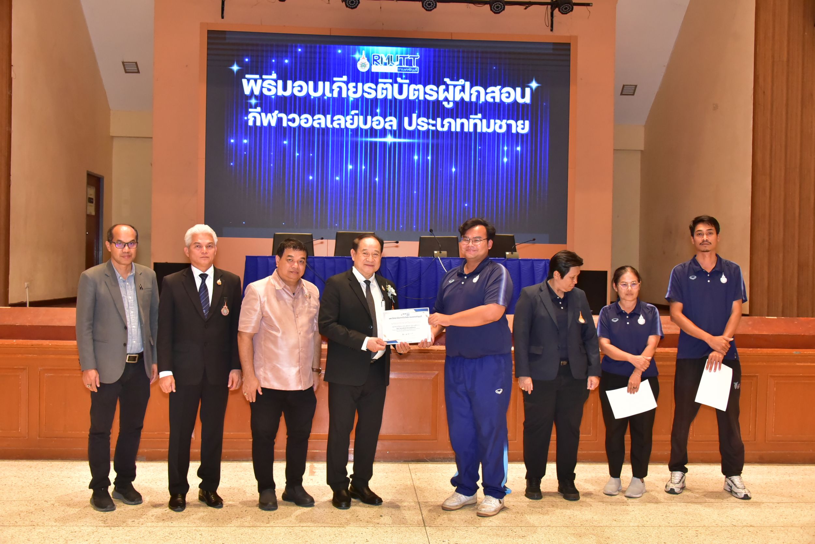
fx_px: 815
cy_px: 272
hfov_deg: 53.1
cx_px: 408
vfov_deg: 36.9
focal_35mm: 36
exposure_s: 1/125
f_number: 5.6
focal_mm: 36
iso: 4000
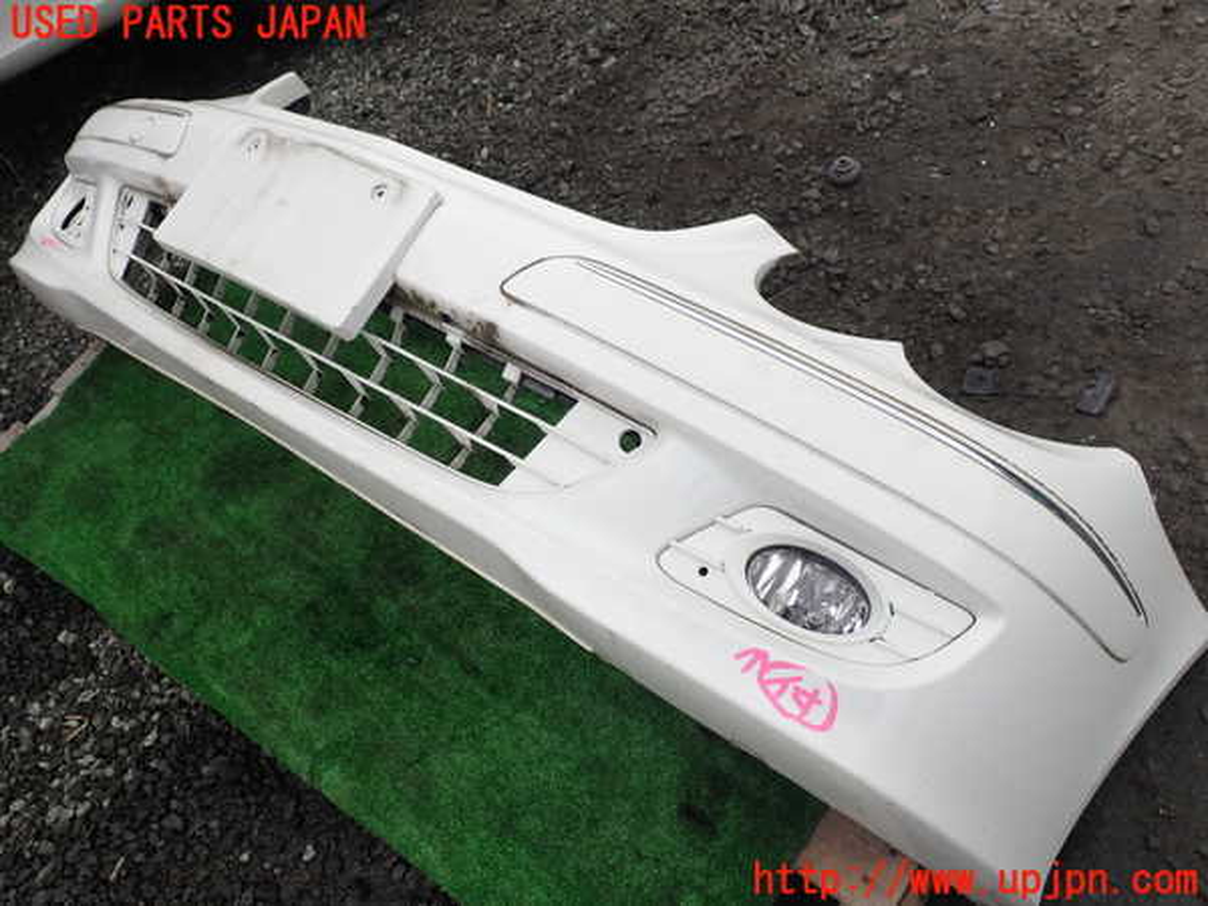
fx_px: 1047
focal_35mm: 30
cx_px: 604
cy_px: 453
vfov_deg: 46.8
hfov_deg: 60.0
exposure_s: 1/200
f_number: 3.2
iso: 100
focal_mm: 5.4
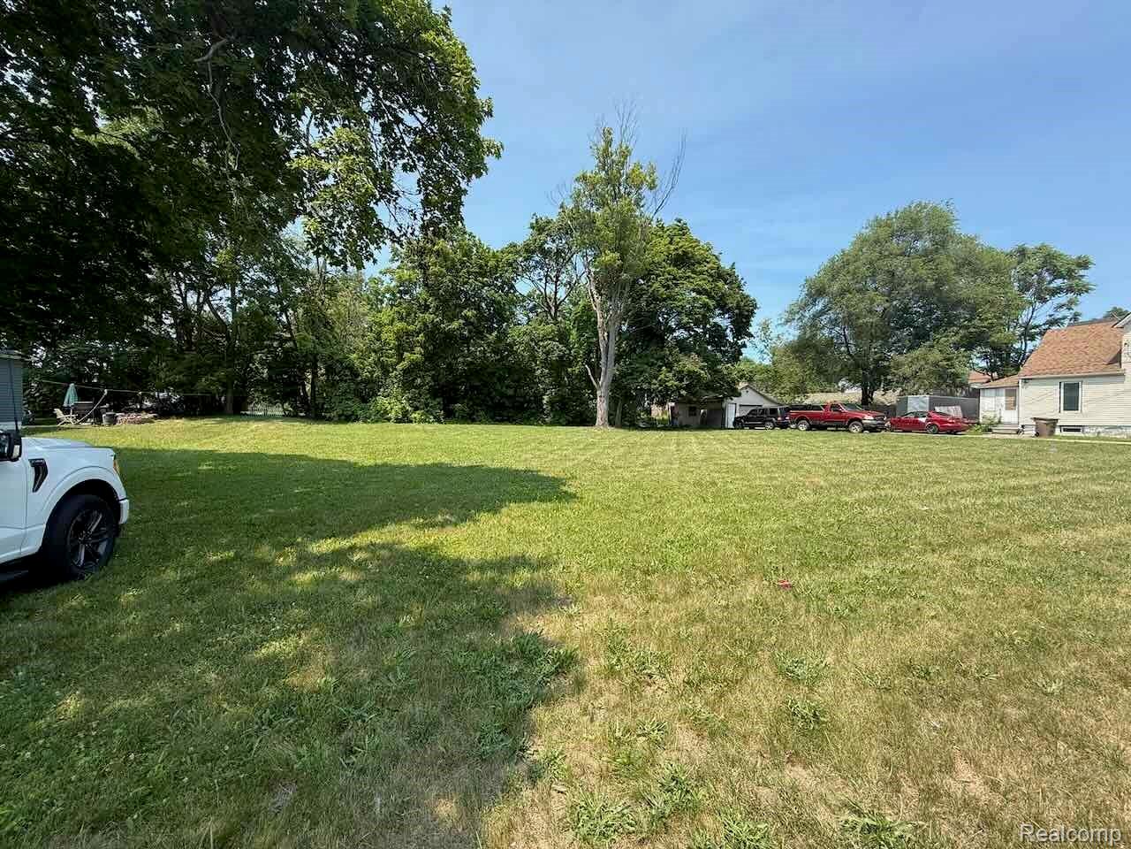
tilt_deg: +0.2
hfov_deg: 102.1
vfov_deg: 85.7
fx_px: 457
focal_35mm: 14
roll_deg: -0.4
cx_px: 566
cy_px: 424
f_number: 2.2
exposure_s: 1/686
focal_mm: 2.22
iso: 50
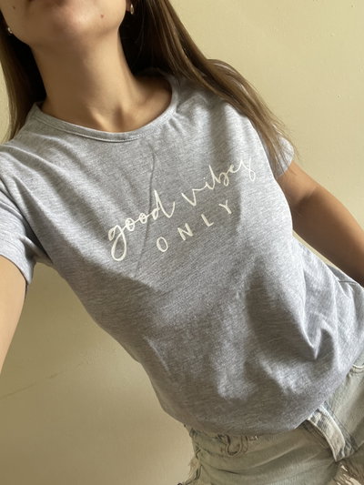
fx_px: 420
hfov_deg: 46.8
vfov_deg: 60.0
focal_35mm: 30
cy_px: 242
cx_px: 182
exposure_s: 1/60
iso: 160
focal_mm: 2.71
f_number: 2.2
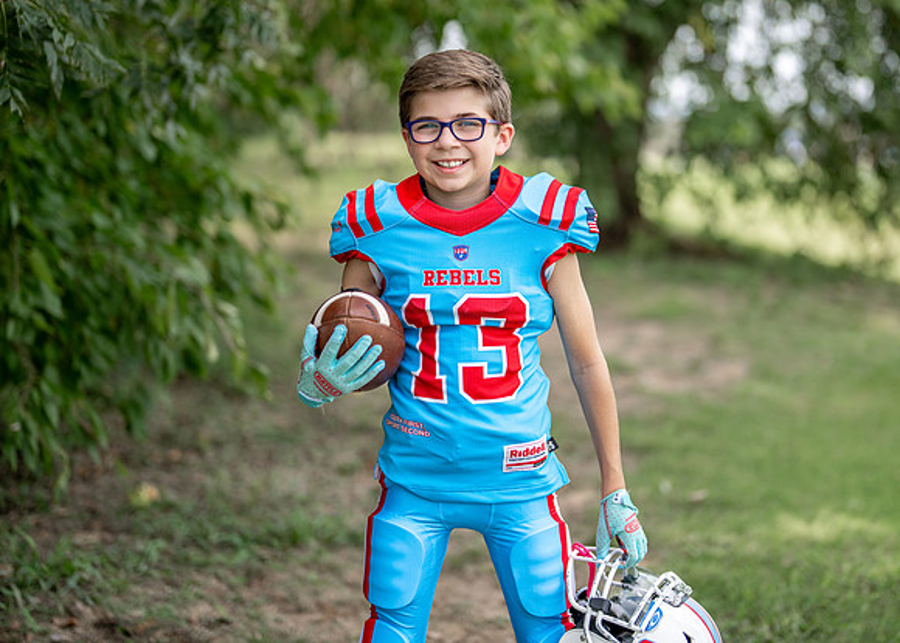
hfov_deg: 30.2
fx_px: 1667
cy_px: 248
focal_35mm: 65
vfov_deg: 21.8
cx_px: 521
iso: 100
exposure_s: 1/2500
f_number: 1.2
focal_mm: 50
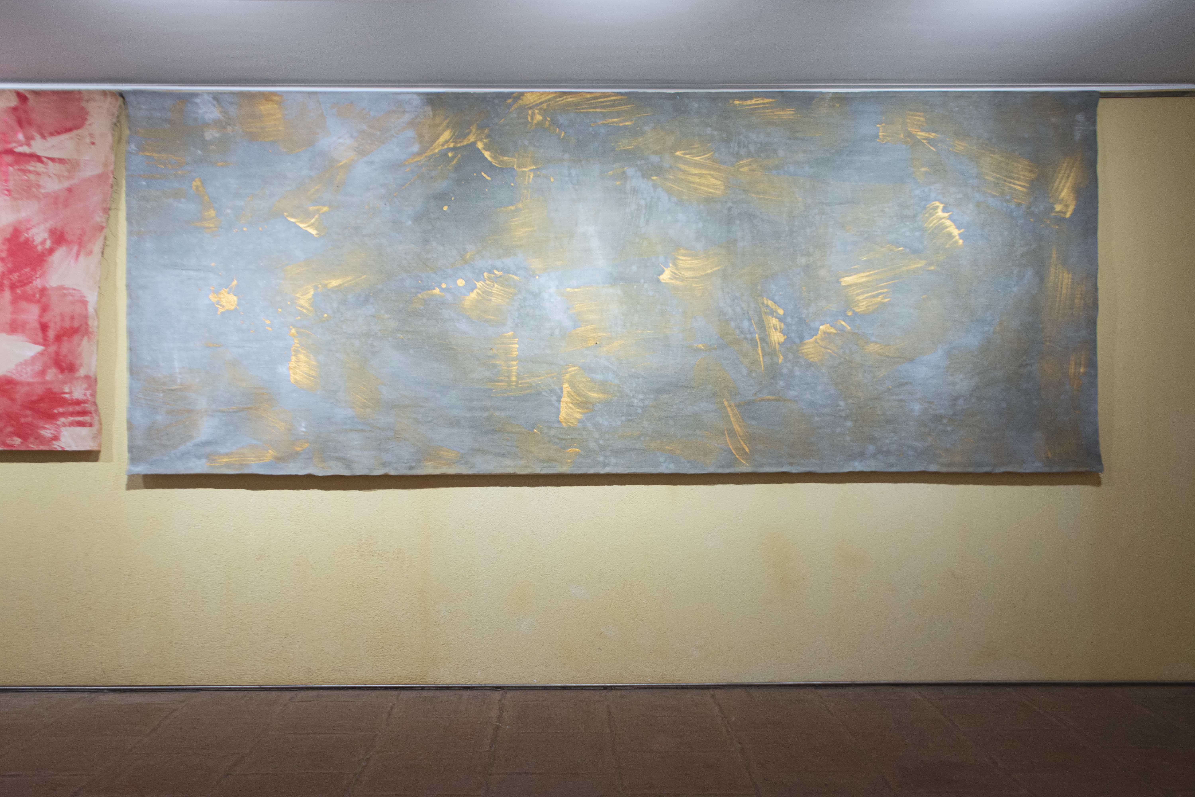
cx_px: 598
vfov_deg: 40.0
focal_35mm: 33
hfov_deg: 57.2
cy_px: 398
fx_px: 1095
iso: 500
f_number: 7.1
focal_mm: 22
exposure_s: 1/4
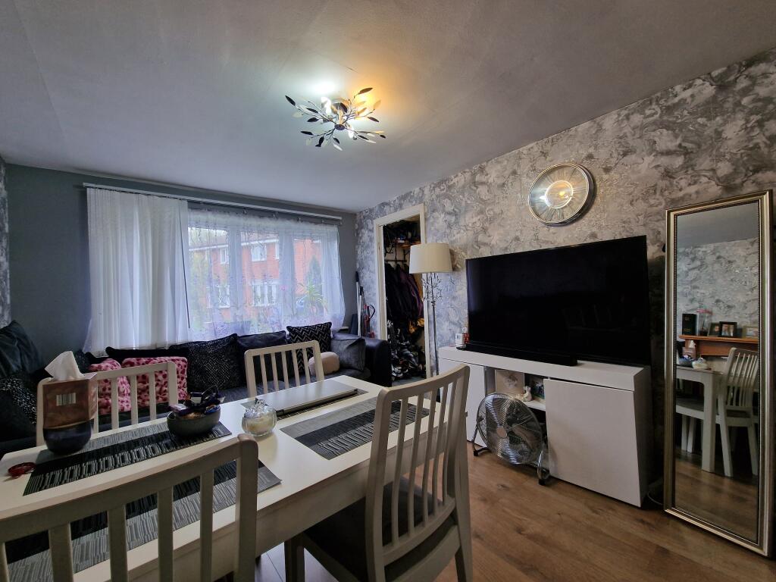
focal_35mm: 13
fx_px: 291
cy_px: 291
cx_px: 388
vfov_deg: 89.9
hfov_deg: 106.2
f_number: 2.2
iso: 160
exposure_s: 1/50
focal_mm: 2.2
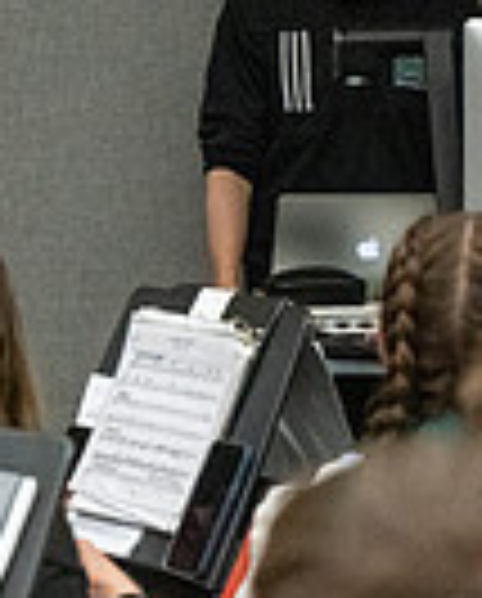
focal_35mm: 286
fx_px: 5082
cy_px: -137
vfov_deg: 6.7
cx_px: -482
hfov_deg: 5.3
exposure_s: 1/500
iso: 10000
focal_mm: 70
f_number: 4
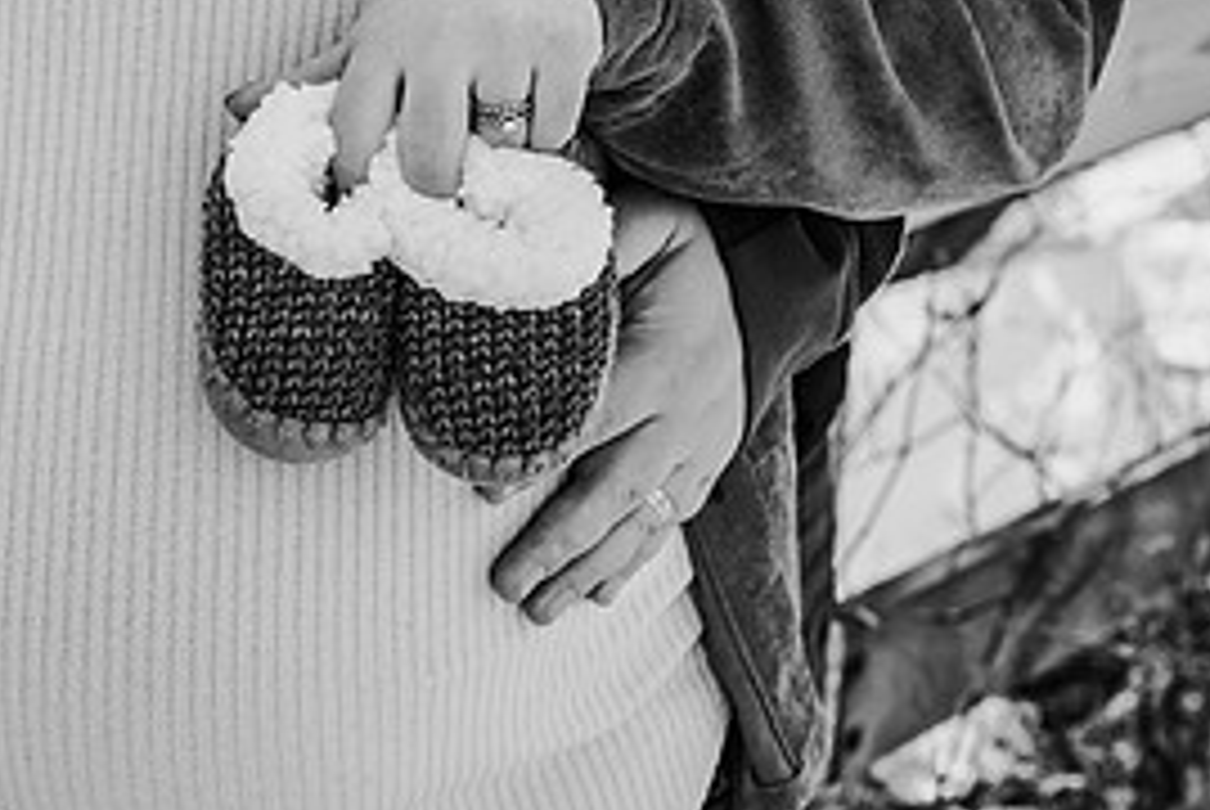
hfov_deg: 20.5
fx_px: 3331
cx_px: 423
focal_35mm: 99
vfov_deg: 13.9
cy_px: 371
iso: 320
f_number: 5.6
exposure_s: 1/500
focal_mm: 46
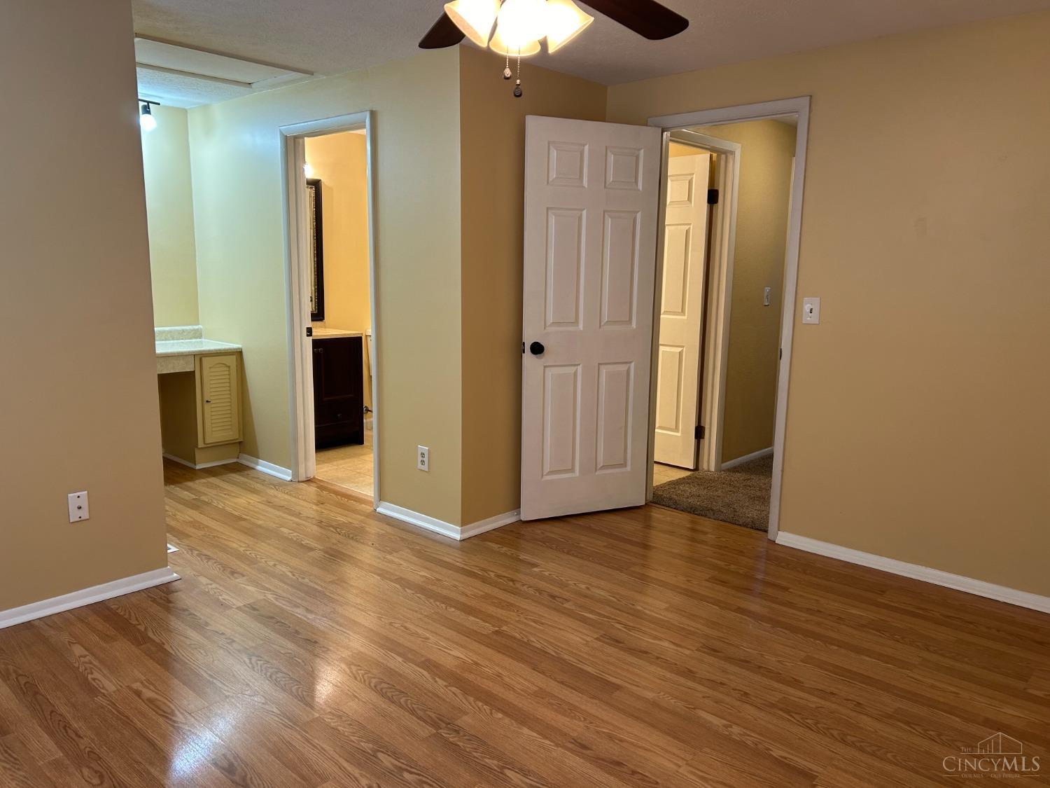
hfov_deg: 67.3
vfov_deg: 53.1
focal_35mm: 26
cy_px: 394
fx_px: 789
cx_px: 525
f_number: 1.5
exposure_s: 1/60
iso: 100
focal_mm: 5.7
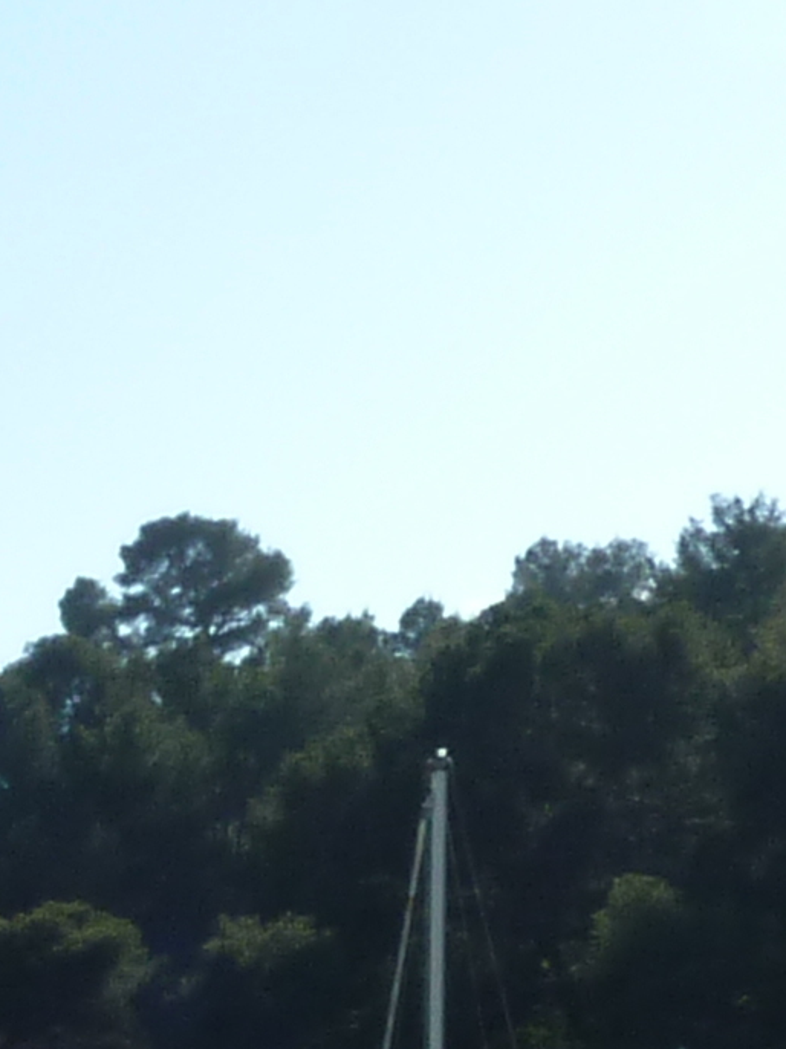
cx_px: -246
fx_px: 4029
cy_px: 1635
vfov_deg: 13.8
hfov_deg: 10.9
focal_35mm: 133
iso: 80
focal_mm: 4.1
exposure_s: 1/500
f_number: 5
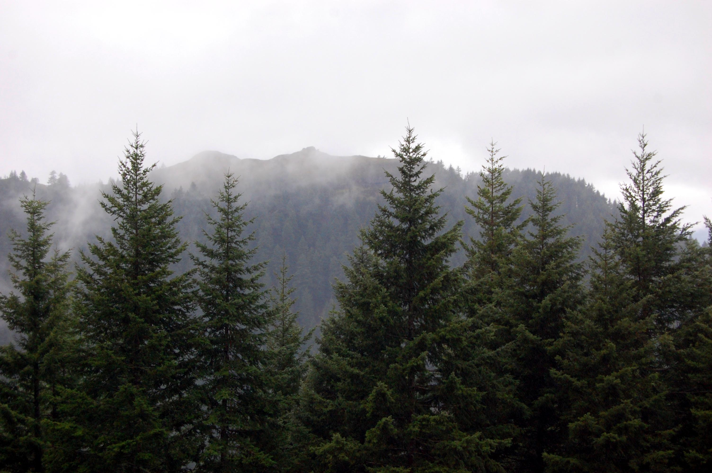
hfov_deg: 31.9
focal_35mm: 63
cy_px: 236
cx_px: 356
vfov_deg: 21.5
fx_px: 1245
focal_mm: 42
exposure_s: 1/125
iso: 800
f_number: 7.1
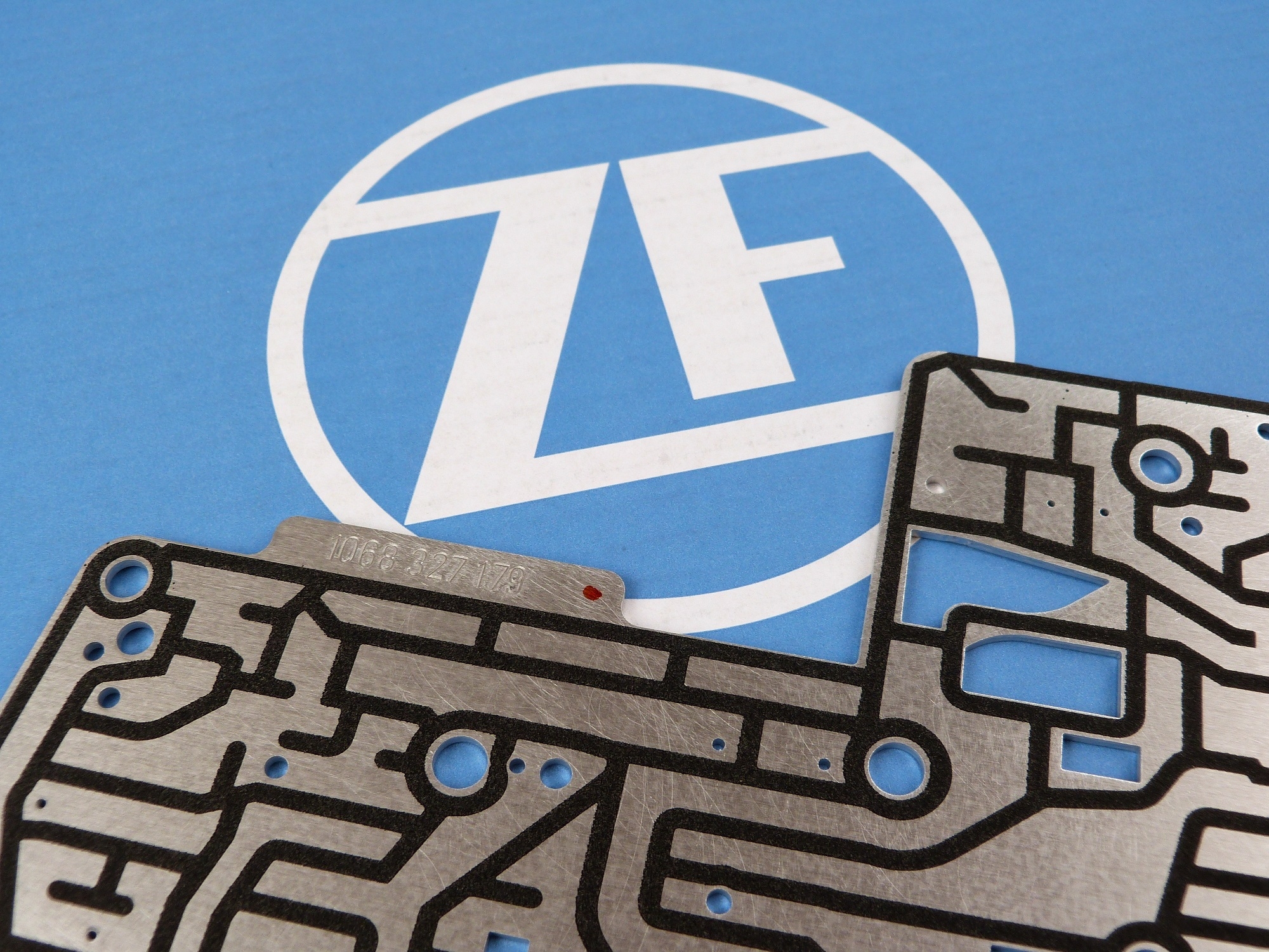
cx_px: 634
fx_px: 1356
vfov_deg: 38.7
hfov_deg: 50.1
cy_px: 476
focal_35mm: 37
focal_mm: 6.5
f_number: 3.1
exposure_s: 1/60
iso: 100
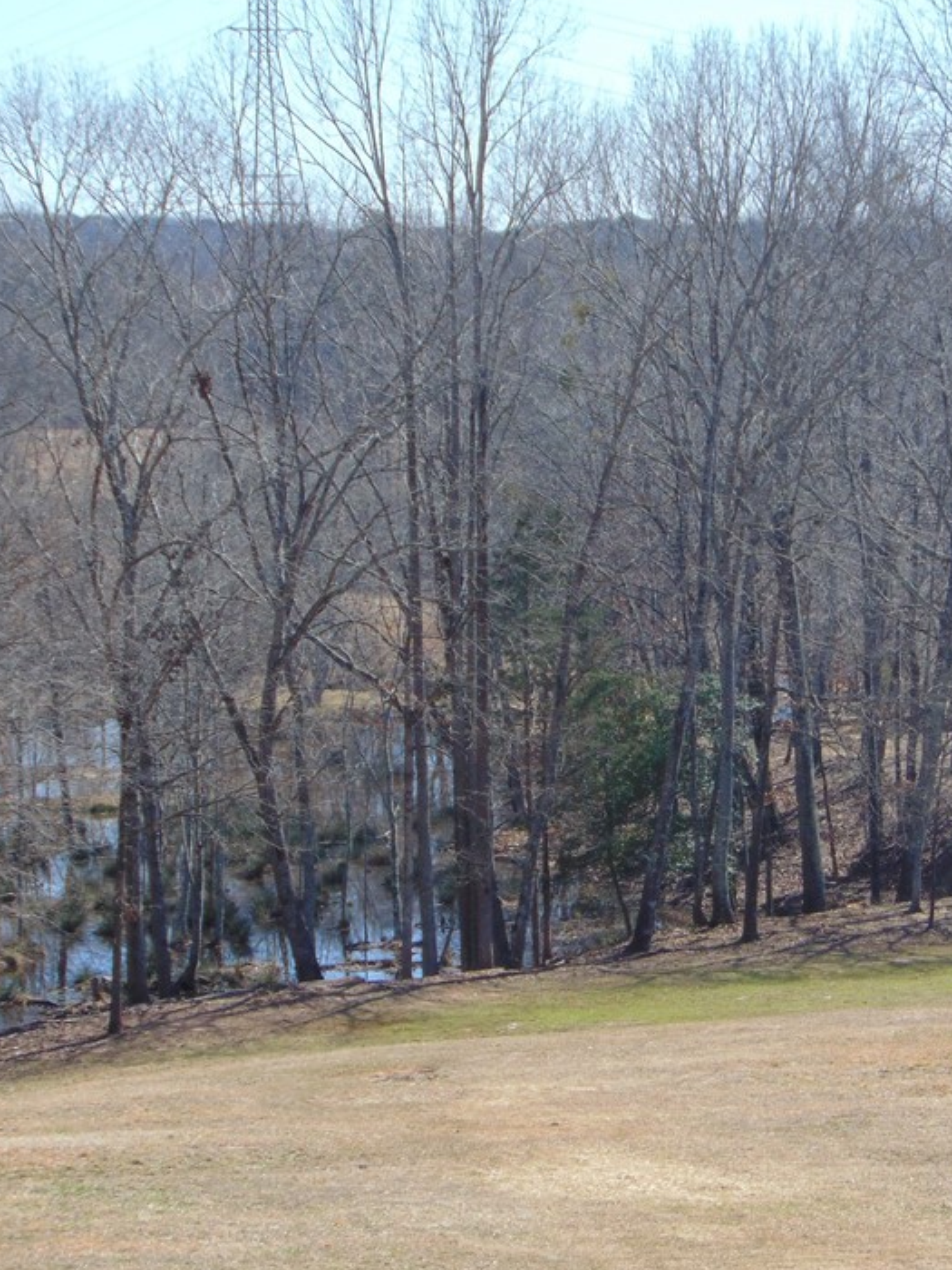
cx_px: 655
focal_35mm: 158
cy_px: 668
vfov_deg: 12.5
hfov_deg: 9.4
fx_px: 5794
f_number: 3.9
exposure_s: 1/500
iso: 80
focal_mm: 19.4
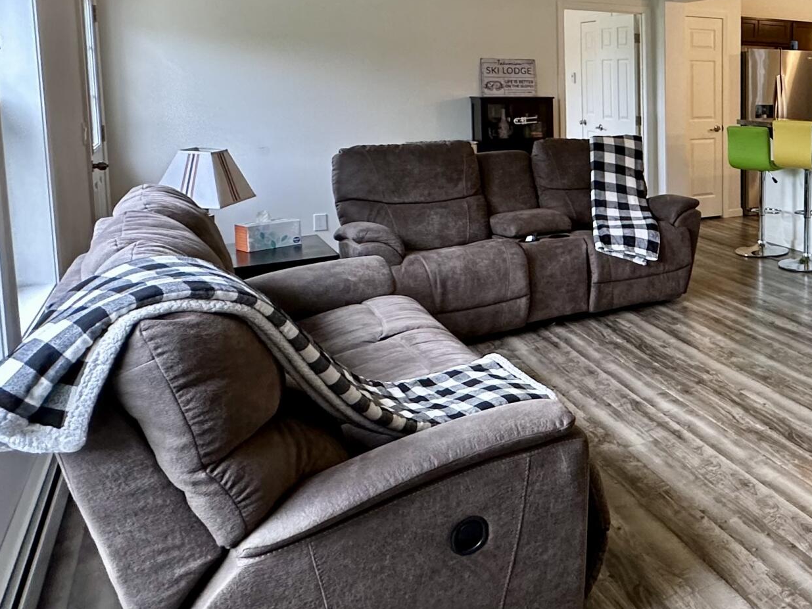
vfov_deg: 40.7
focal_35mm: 34
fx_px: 797
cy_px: 157
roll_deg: -0.9
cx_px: 838
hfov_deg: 44.6
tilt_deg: -5.2
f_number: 2.2
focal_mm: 2.22
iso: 200
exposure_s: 1/60
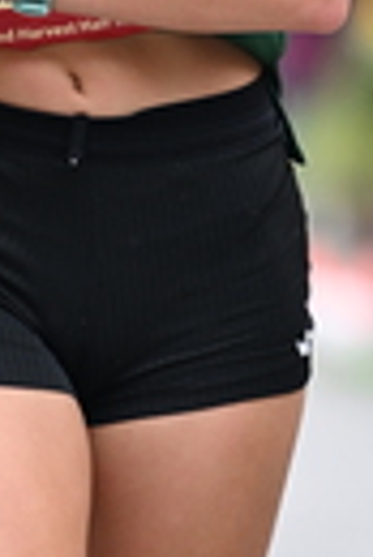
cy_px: 64
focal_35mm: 846
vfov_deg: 2.4
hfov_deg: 1.6
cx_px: 105
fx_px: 13112
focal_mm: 200
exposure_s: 1/2000
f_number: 2.8
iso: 1250
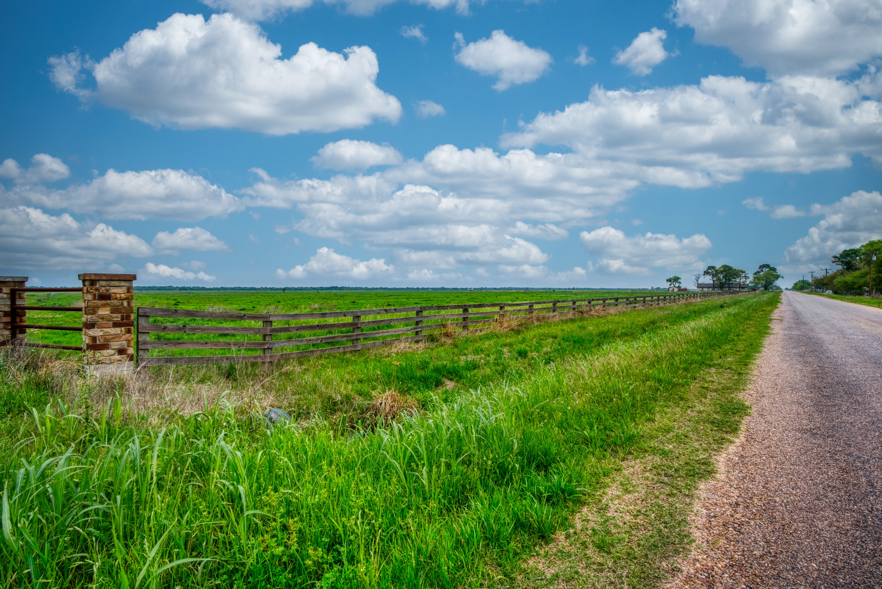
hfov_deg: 96.7
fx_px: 392
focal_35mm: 16
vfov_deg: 73.8
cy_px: 294
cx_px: 441
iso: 100
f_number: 11
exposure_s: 1/80
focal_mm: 16
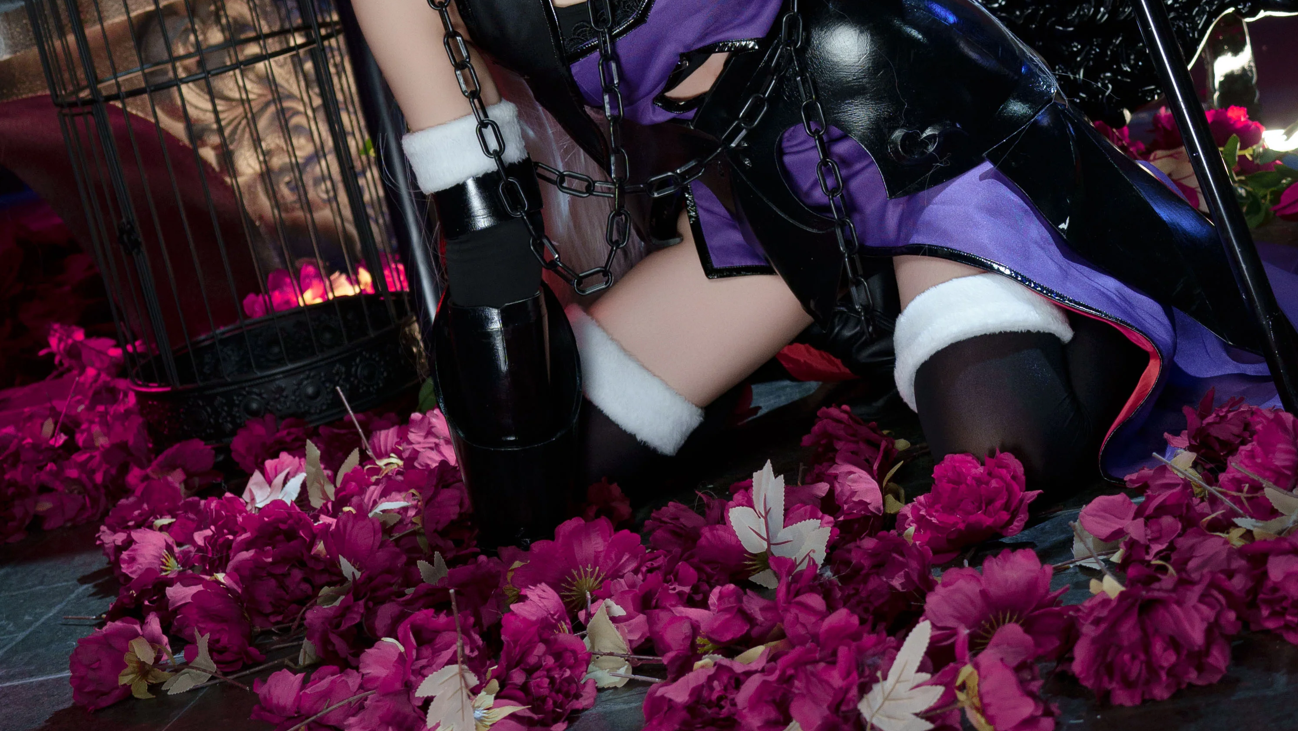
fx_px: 2891
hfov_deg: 25.3
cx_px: 632
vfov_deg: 14.2
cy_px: 6
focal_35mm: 84
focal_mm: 35
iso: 640
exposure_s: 1/80
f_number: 3.5
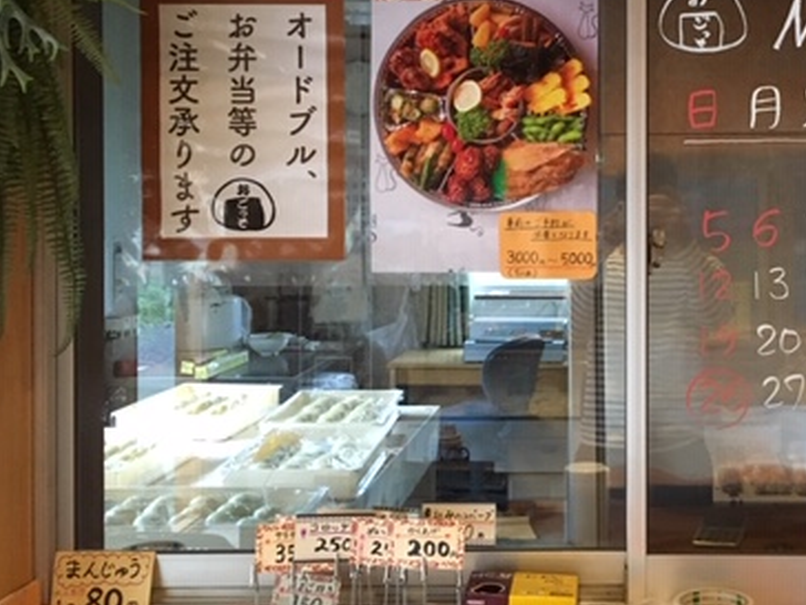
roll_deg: -0.6
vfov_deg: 28.4
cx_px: 616
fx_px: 1187
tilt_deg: -1.5
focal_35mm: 51
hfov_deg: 36.5
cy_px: 219
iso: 200
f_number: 2.2
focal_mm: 4.15
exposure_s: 1/20
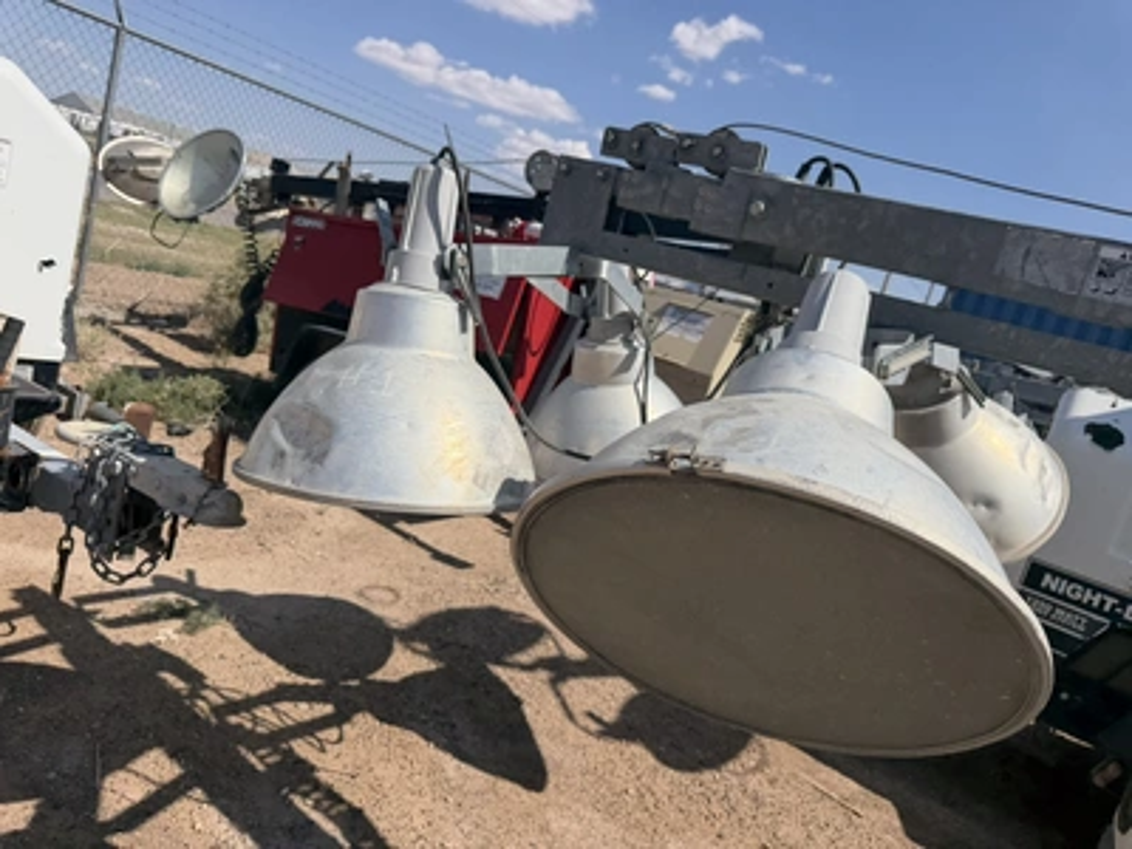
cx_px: 566
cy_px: 424
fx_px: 785
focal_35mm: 24
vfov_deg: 56.8
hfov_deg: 71.6
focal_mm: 6.76
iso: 80
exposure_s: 1/9091
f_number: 1.78
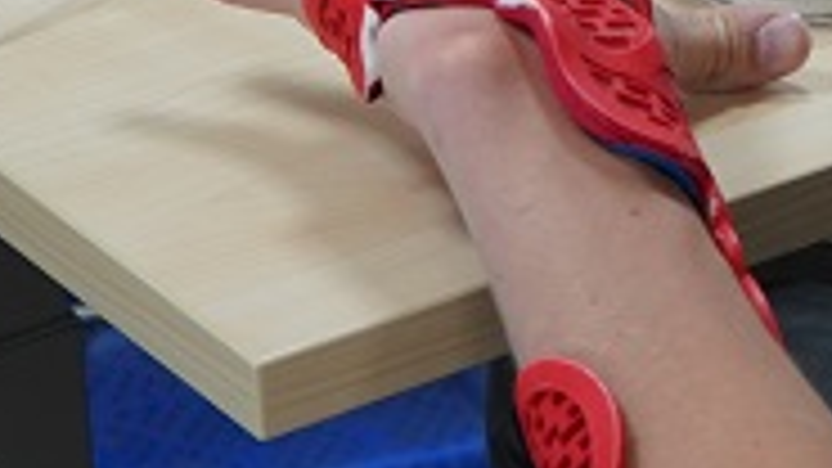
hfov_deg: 9.6
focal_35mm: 222
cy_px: -511
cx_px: 940
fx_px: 4897
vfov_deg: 5.3
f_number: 4.5
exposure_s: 1/160
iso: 1250
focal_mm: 49
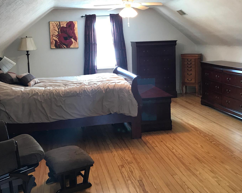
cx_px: 126
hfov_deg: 44.8
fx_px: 294
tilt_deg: -5.5
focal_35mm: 41
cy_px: 70
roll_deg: +3.4
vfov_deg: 36.2
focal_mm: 3.99
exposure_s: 1/24
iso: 40
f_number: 1.8
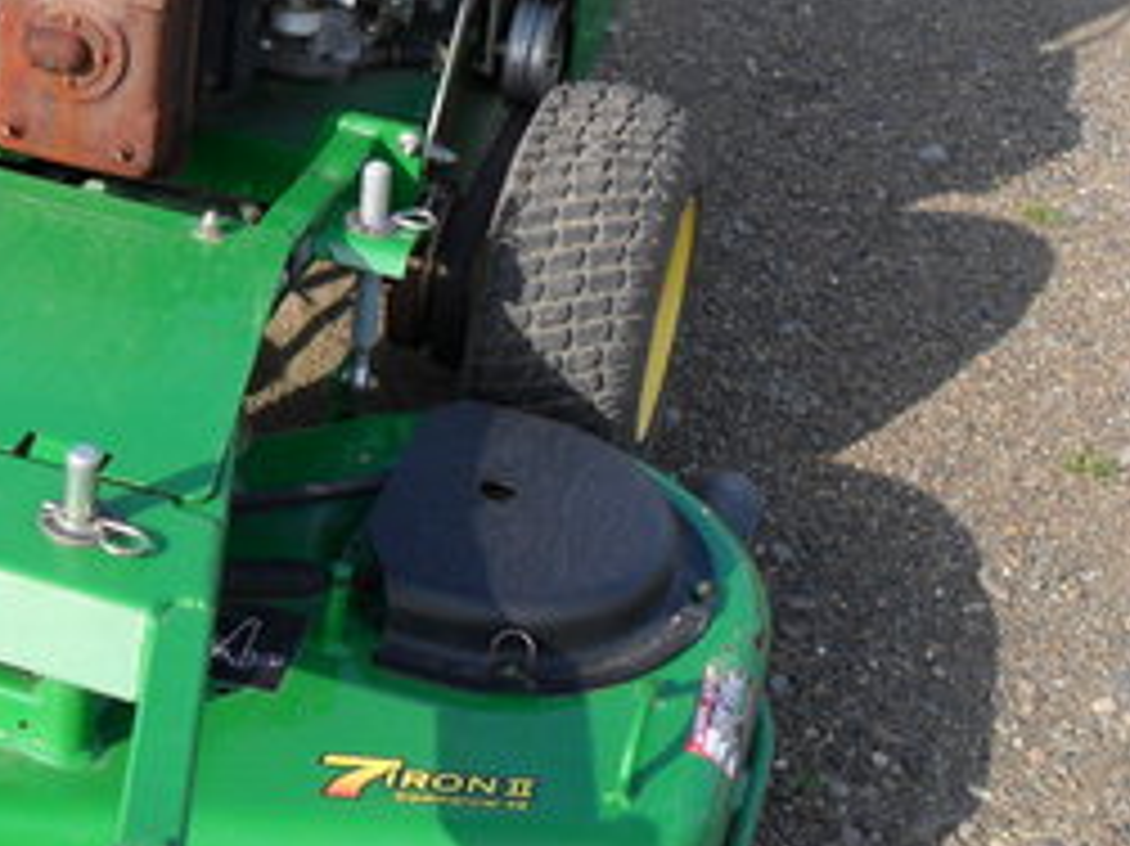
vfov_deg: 18.8
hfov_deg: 25.2
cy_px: -22
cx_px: 198
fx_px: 2480
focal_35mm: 76
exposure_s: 1/500
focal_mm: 6.3
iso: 80
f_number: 3
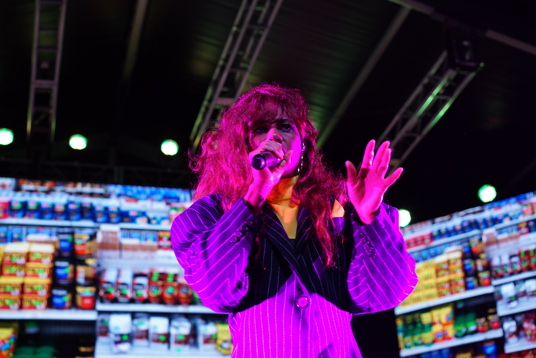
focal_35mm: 55
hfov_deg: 36.2
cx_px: 268
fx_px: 819
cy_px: 179
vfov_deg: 24.6
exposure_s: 1/160
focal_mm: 55
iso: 1600
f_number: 4
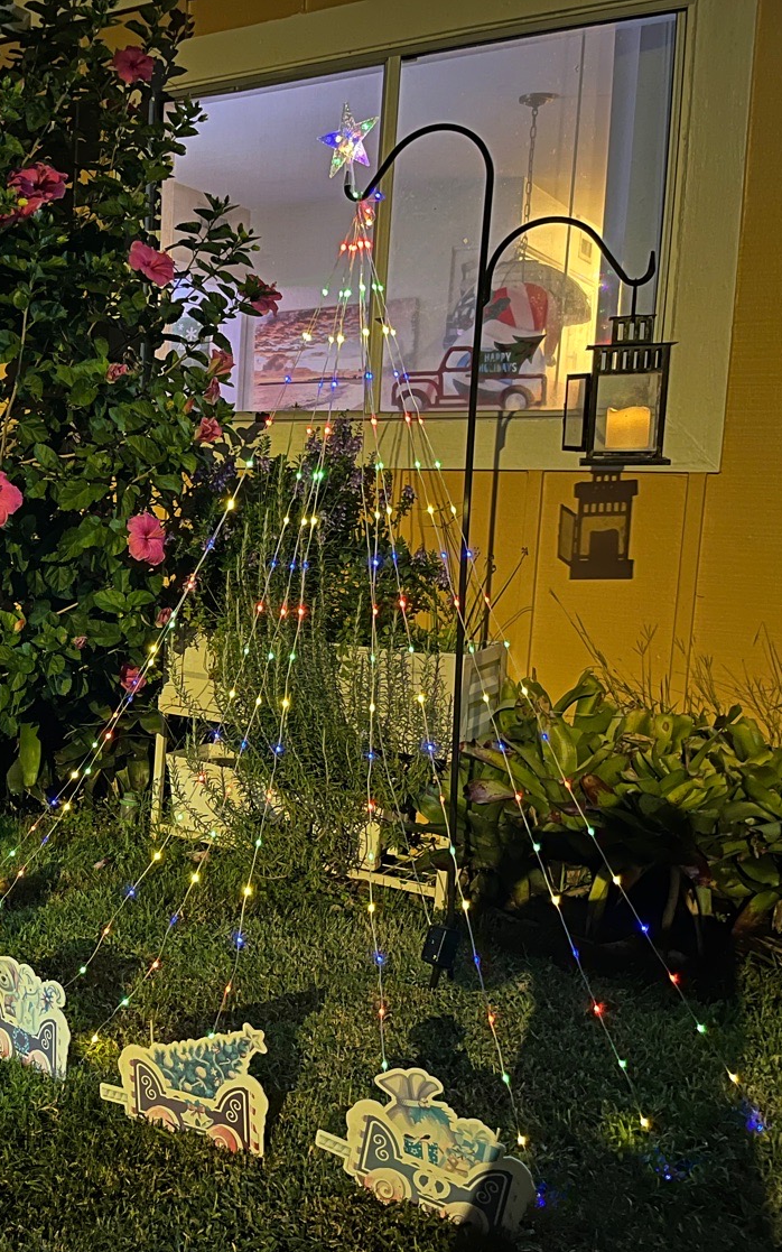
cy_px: 629
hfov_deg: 31.4
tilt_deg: -7.8
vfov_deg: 52.8
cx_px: -29
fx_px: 1262
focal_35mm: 37
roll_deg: -0.6
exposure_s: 1/11
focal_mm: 5.1
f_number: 1.6
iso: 800
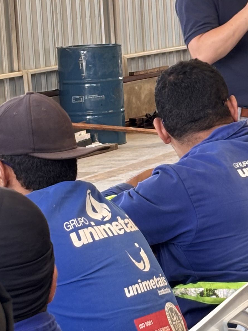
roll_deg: +2.6
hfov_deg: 8.4
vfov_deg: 11.2
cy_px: 109
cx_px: 145
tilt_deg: -5.8
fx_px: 1682
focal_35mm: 176
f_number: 1.6
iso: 50
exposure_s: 1/104
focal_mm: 5.96
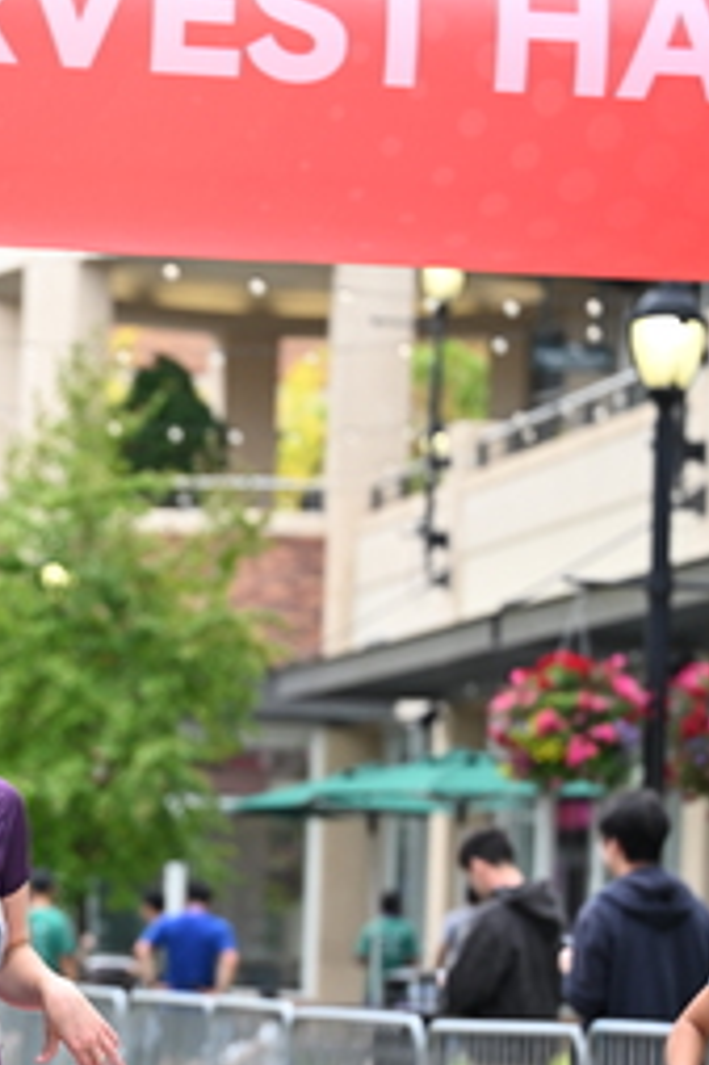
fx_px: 4940
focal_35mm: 167
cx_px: 48
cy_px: 717
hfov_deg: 8.2
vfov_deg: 12.3
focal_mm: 77
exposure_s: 1/1600
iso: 640
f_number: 2.8
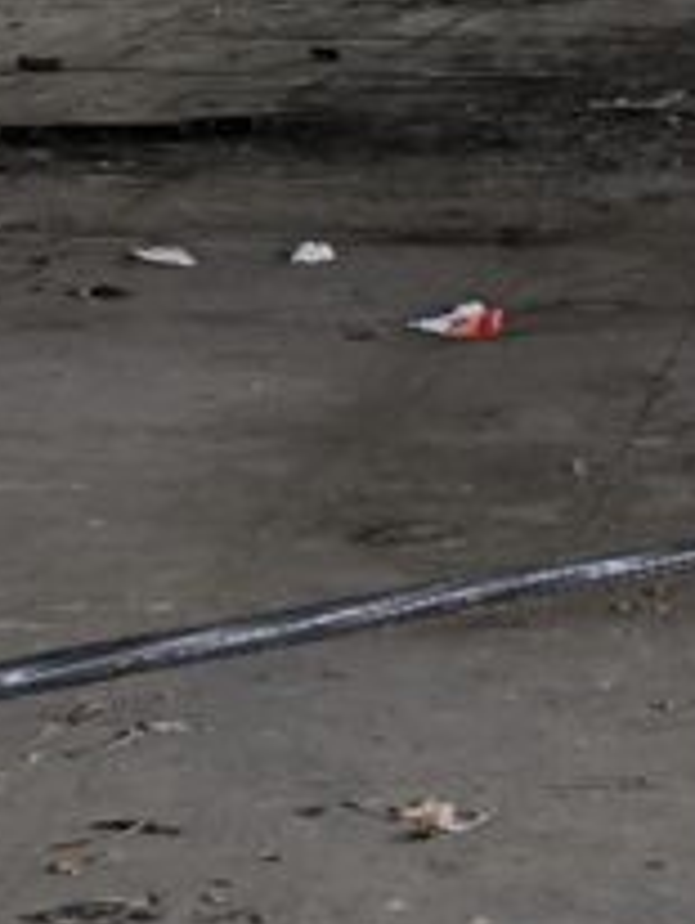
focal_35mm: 129
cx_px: 897
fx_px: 3446
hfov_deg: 11.2
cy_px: -18
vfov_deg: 15.0
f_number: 1.75
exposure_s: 1/33.3
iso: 357
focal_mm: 4.77
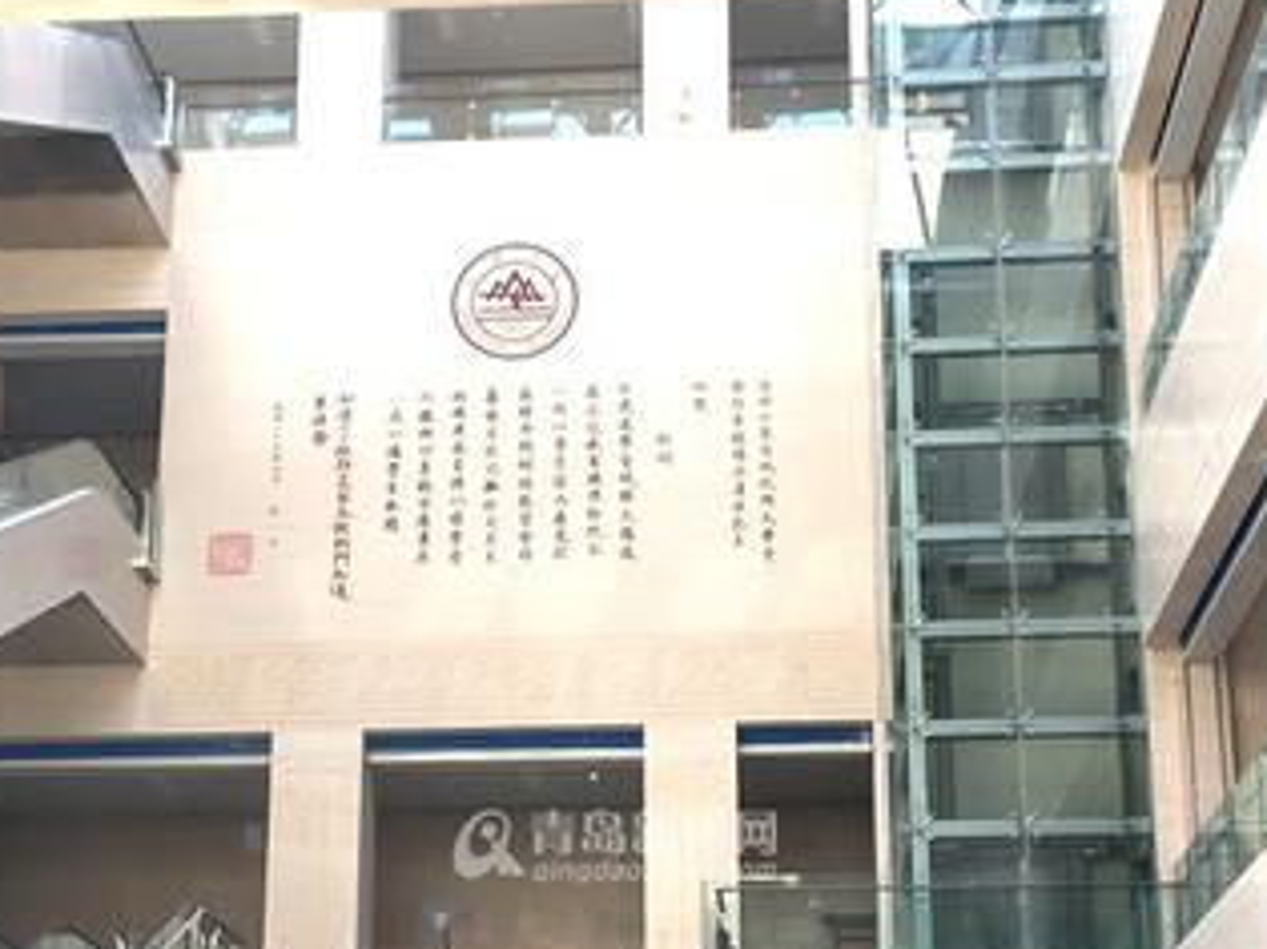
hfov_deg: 32.7
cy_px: 848
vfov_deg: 24.1
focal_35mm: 59
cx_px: 615
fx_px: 2159
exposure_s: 1/100
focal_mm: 4.15
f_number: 2.2
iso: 40
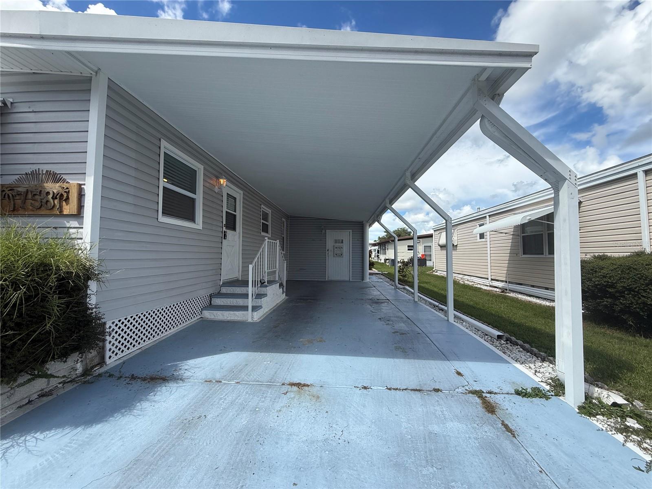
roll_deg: -0.9
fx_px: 264
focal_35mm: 14
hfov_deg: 102.1
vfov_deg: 85.7
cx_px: 326
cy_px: 244
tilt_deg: +3.1
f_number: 2.2
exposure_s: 1/1572
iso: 50
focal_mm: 2.22
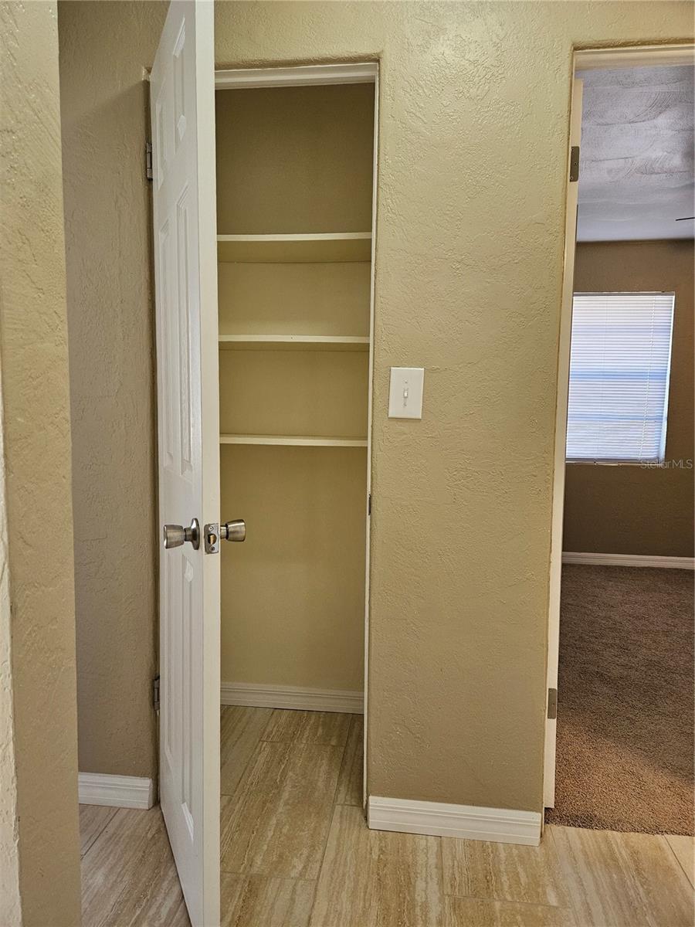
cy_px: 464
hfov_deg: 58.9
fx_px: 616
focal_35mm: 23
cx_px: 348
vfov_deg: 73.9
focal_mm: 5.4
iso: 400
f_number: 1.8
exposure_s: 1/120
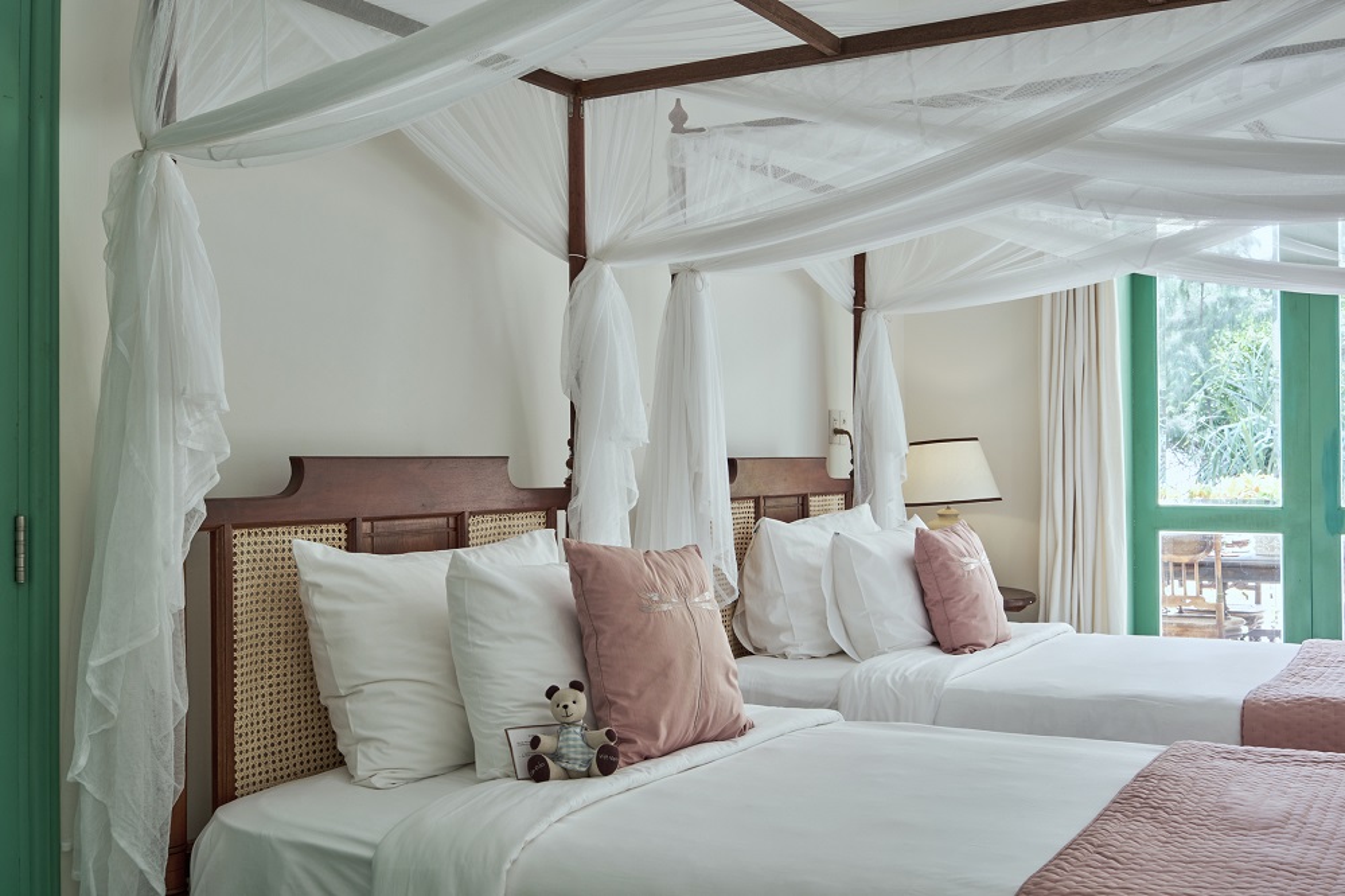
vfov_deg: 36.8
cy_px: 448
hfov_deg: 53.1
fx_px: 1344
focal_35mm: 36
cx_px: 672
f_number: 8
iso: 200
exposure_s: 1/4
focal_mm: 24
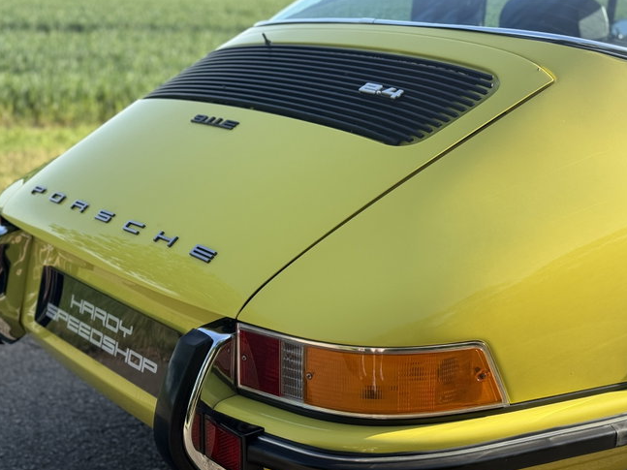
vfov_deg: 25.6
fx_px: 1032
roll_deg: -2.0
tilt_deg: -14.9
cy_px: 260
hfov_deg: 33.8
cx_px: 320
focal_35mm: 57
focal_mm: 6.76
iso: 80
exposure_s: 1/1883
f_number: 1.78
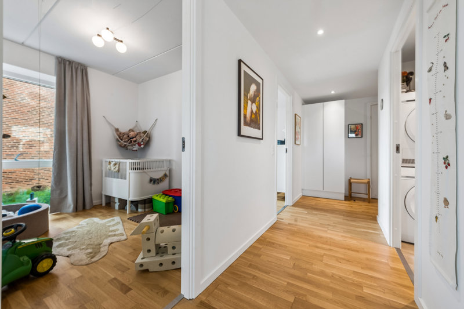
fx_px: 180
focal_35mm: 14
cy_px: 154
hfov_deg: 104.3
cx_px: 232
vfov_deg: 81.2
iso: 250
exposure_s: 1/15
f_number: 9
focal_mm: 14
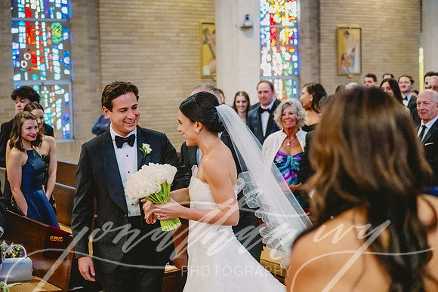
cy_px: 146
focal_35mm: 58
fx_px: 706
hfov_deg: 34.5
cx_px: 219
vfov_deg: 23.4
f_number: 2.8
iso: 6400
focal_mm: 58
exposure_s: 1/250
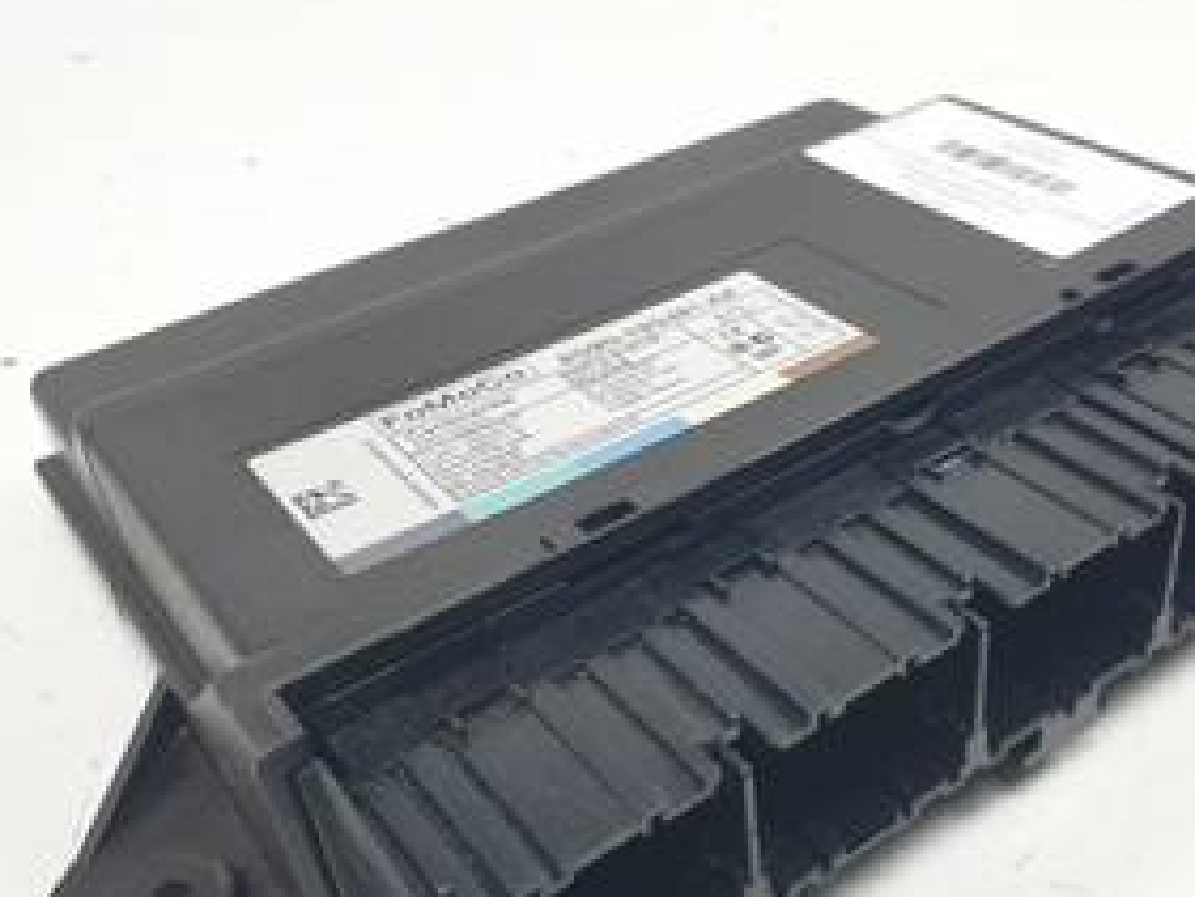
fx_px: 1278
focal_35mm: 37
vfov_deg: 38.4
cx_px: 744
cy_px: 574
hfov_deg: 49.6
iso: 50
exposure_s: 1/130
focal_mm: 4.3
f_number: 2.4
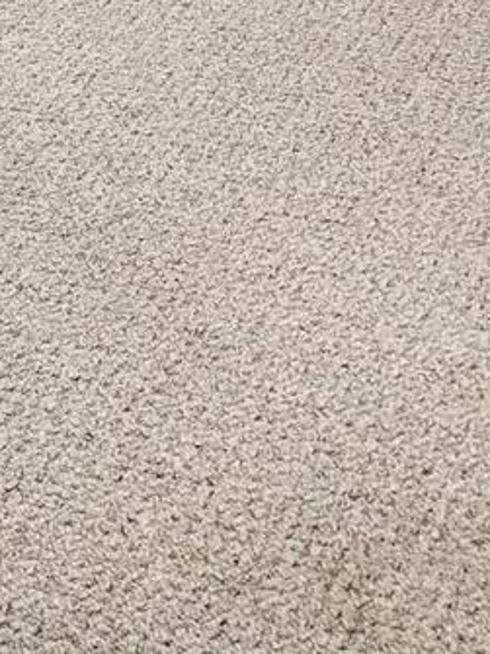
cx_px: -351
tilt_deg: -18.5
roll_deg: +0.2
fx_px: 1624
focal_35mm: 86
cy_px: -451
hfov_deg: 15.2
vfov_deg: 18.7
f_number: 1.78
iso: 200
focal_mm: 6.76
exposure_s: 1/60
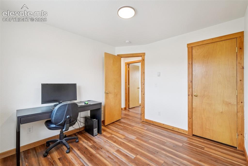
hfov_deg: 100.4
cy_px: 83
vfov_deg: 77.3
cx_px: 124
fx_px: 103
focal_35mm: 15
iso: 800
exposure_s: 1/13
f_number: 8
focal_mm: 10
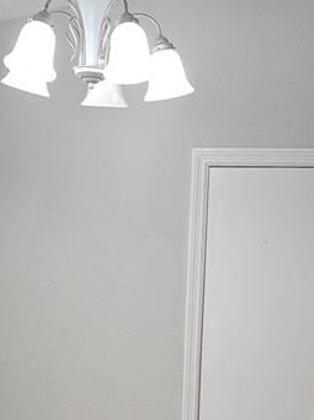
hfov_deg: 17.9
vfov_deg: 22.6
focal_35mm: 82
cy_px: 449
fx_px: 994
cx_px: 108
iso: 160
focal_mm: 6.3
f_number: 1.7
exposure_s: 1/120
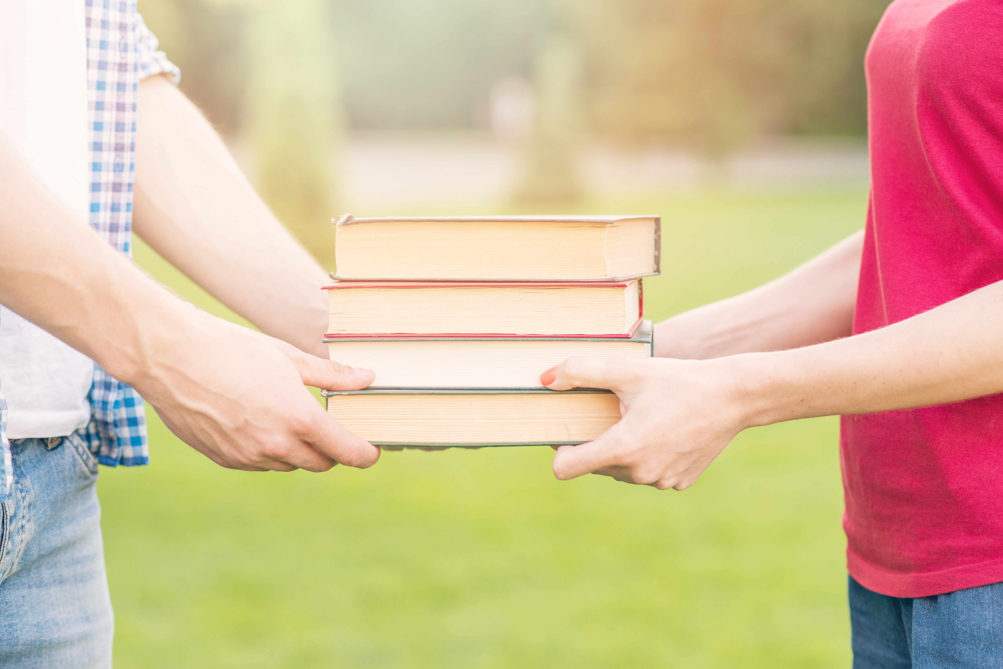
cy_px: 331
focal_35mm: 86
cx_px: 501
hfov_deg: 23.6
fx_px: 2396
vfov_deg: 15.9
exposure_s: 1/200
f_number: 3.2
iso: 320
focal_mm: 85
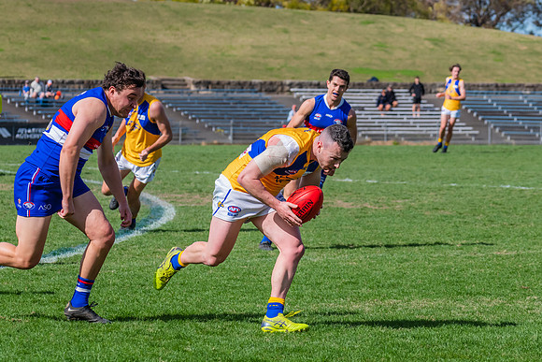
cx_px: 321
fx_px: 3189
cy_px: 171
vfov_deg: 6.5
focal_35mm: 212
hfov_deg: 9.7
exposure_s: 1/1600
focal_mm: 170
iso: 800
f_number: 9
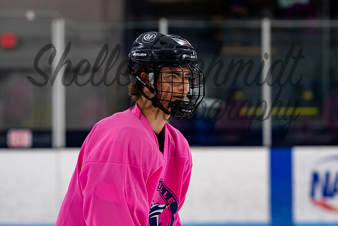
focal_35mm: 242
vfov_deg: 5.7
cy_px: 105
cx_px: 184
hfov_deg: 8.5
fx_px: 2272
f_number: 3.5
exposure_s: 1/800
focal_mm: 145
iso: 2000
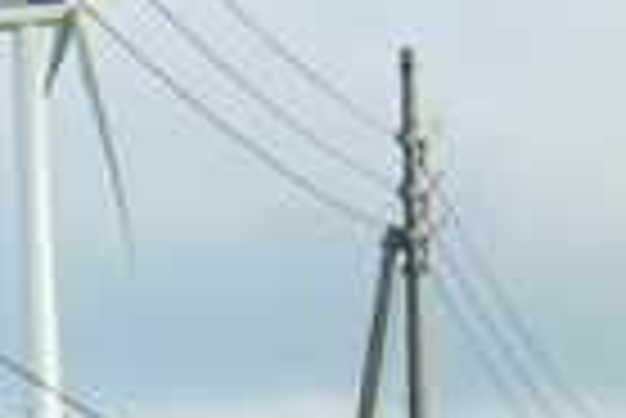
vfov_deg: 6.8
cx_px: -117
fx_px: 3412
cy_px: 796
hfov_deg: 10.3
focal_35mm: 196
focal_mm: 34
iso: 100
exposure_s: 1/60
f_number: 10
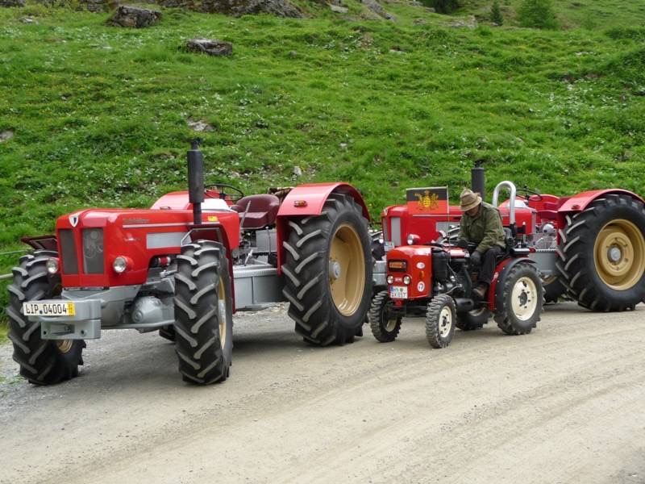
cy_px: 242
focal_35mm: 50
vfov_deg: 29.1
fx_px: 932
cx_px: 322
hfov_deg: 38.2
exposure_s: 1/160
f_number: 4.2
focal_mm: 8.5
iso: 100
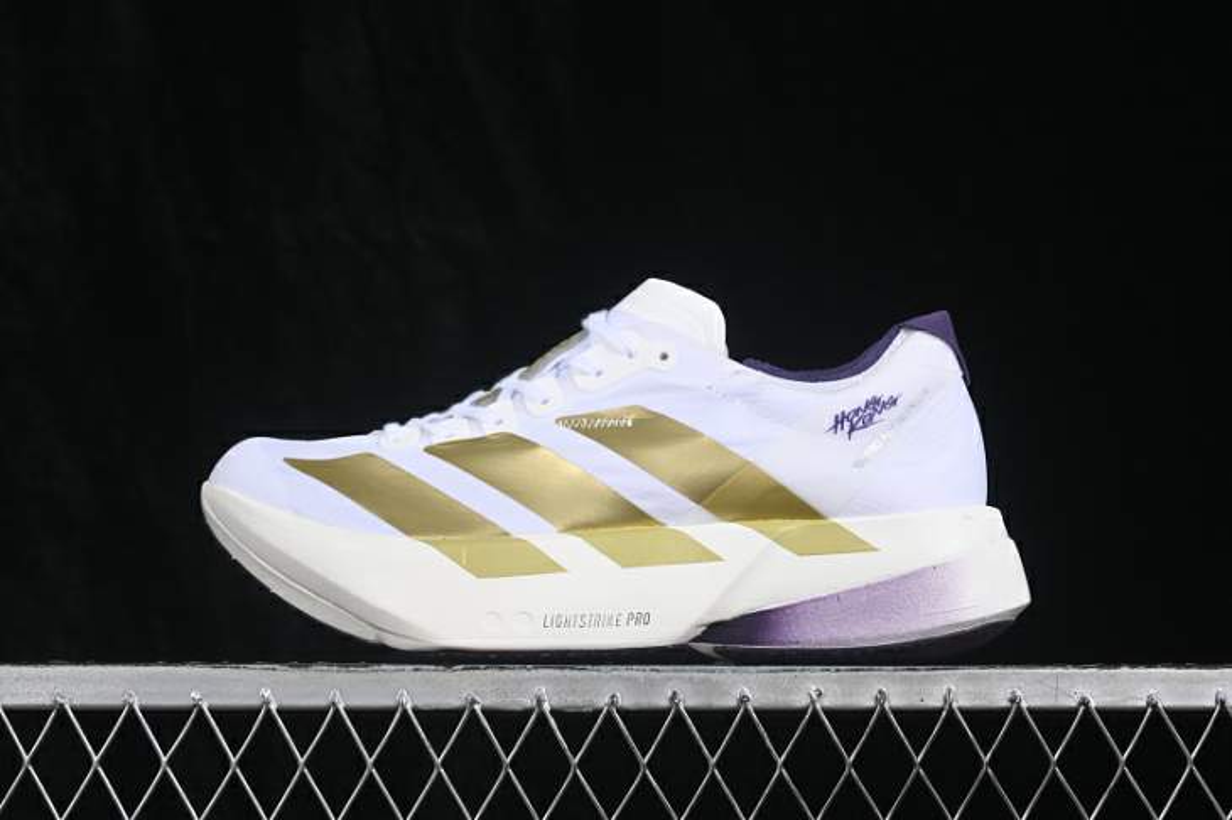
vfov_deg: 18.2
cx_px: 616
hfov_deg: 27.0
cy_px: 410
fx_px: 2565
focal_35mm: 75
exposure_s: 1/80
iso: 160
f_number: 8
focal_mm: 50
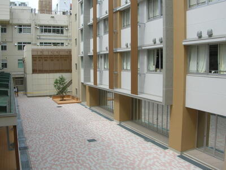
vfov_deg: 40.7
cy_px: 85
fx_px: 229
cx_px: 113
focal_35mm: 35
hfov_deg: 52.6
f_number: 5.6
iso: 50
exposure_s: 1/191
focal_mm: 5.8
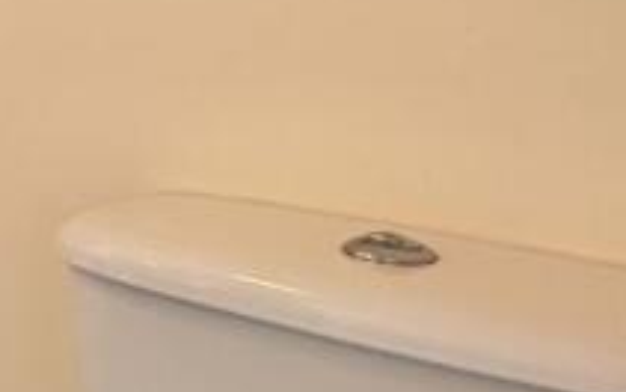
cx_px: -840
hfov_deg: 15.7
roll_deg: -0.5
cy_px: -140
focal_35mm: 72
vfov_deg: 16.9
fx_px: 1229
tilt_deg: +0.4
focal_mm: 2.22
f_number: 2.2
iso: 320
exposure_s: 1/60
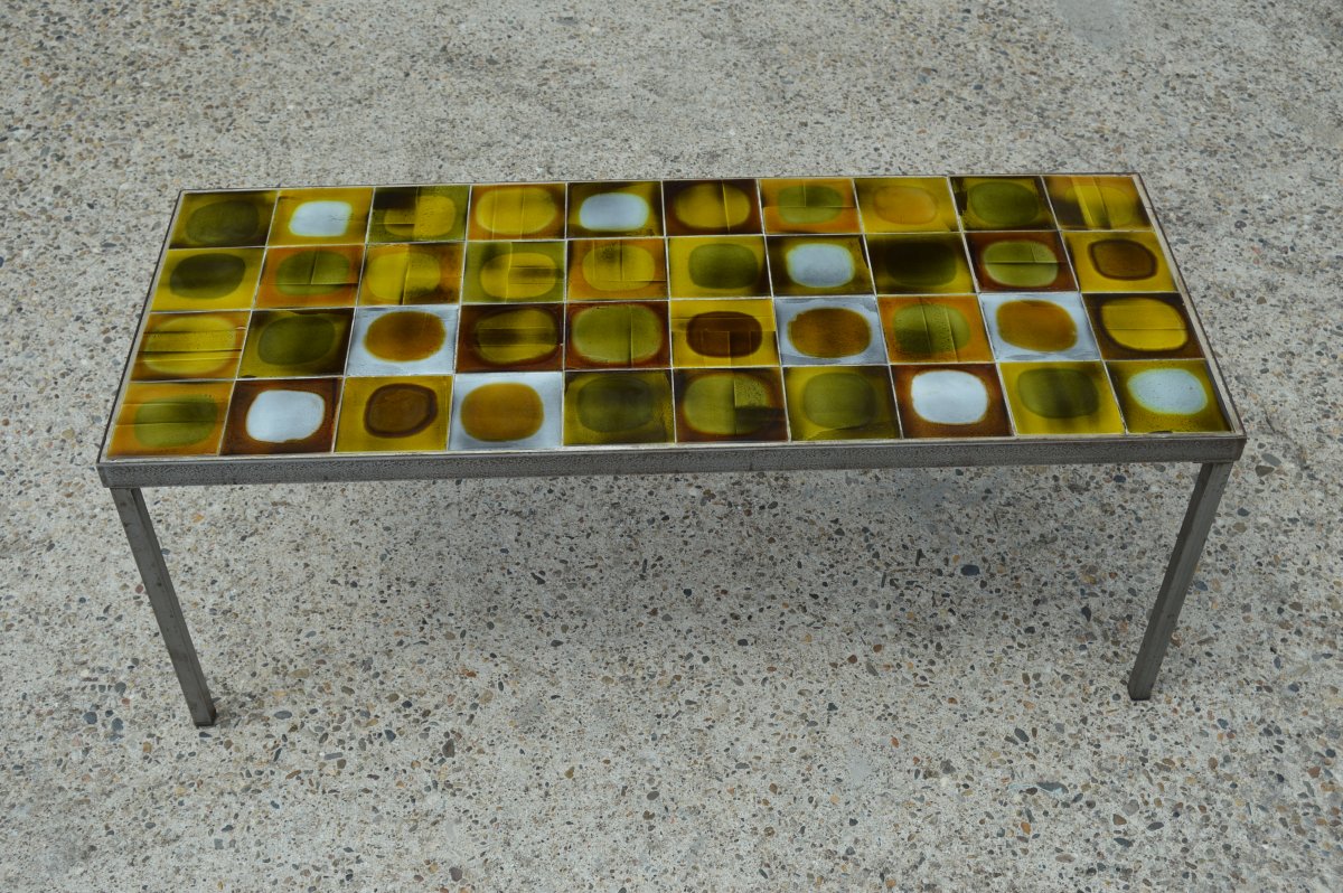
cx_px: 672
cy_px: 446
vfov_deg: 31.8
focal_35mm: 42
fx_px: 1566
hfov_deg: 46.4
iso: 100
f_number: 7.1
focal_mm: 28
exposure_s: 1/200
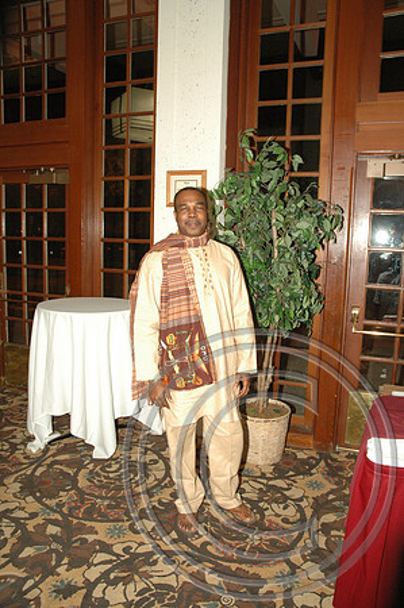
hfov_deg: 47.8
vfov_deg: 67.4
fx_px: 456
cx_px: 202
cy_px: 304
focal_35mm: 27
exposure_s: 1/60
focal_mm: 18
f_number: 5.6
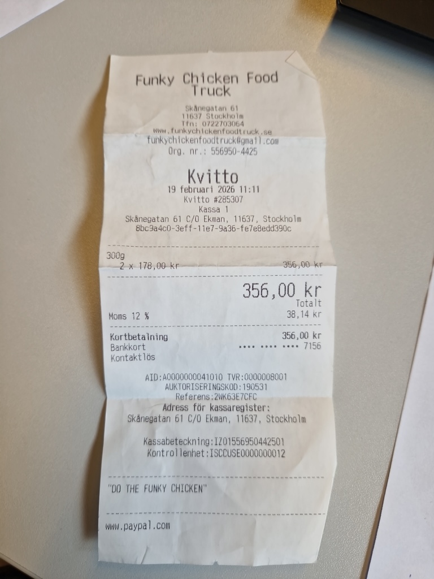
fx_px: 384
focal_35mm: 23
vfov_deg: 73.9
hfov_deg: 58.9
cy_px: 290
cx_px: 217
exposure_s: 1/50
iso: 50
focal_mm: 5.4
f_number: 1.8
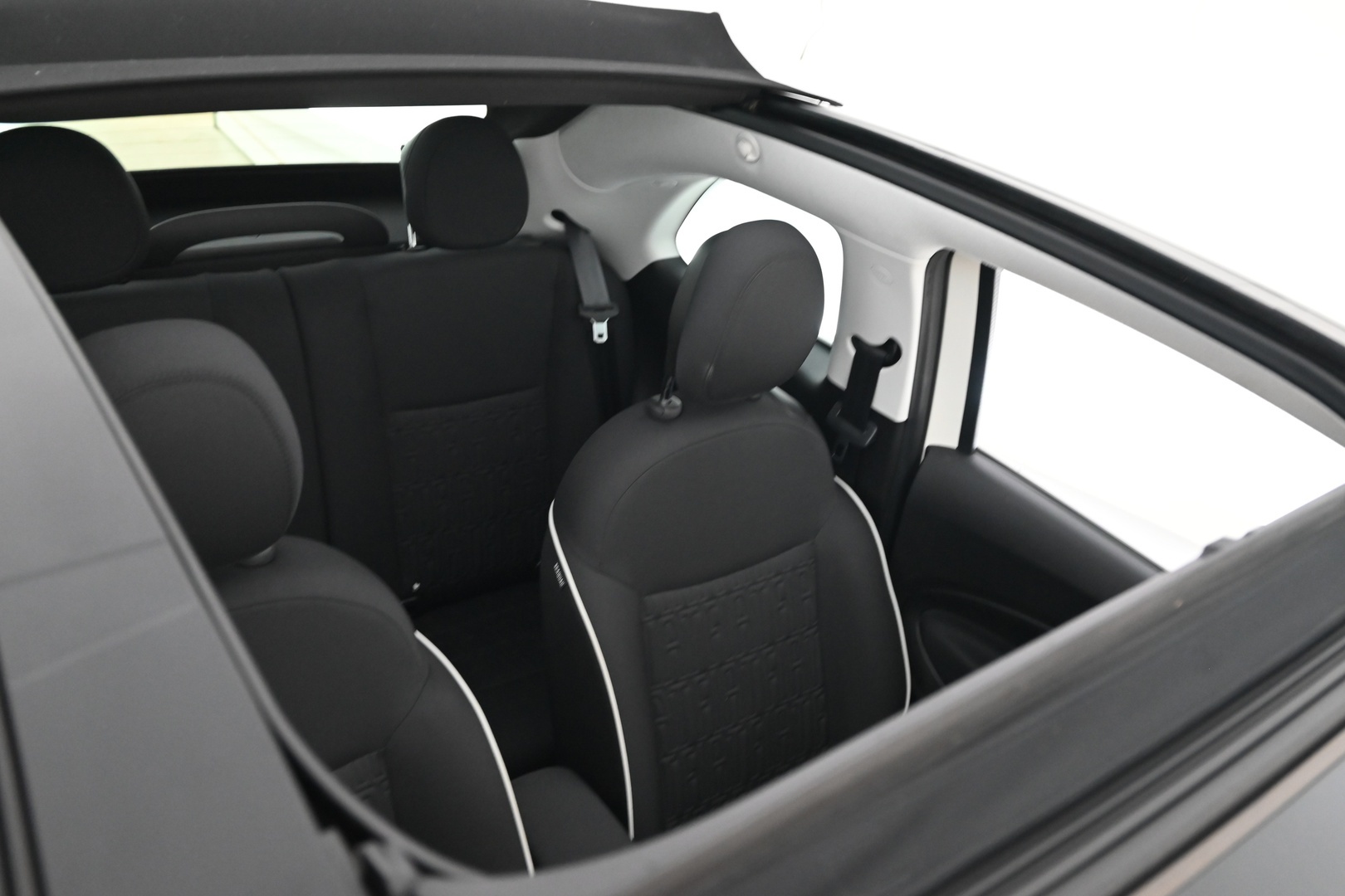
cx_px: 672
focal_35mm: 29
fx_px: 1083
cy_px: 448
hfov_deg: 63.7
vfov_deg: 45.0
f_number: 4.5
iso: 4500
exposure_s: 1/60
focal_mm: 29
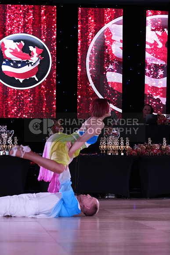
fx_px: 743
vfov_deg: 19.5
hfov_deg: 13.0
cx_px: 85
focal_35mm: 105
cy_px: 128
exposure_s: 1/250
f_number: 5
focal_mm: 105
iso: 2500
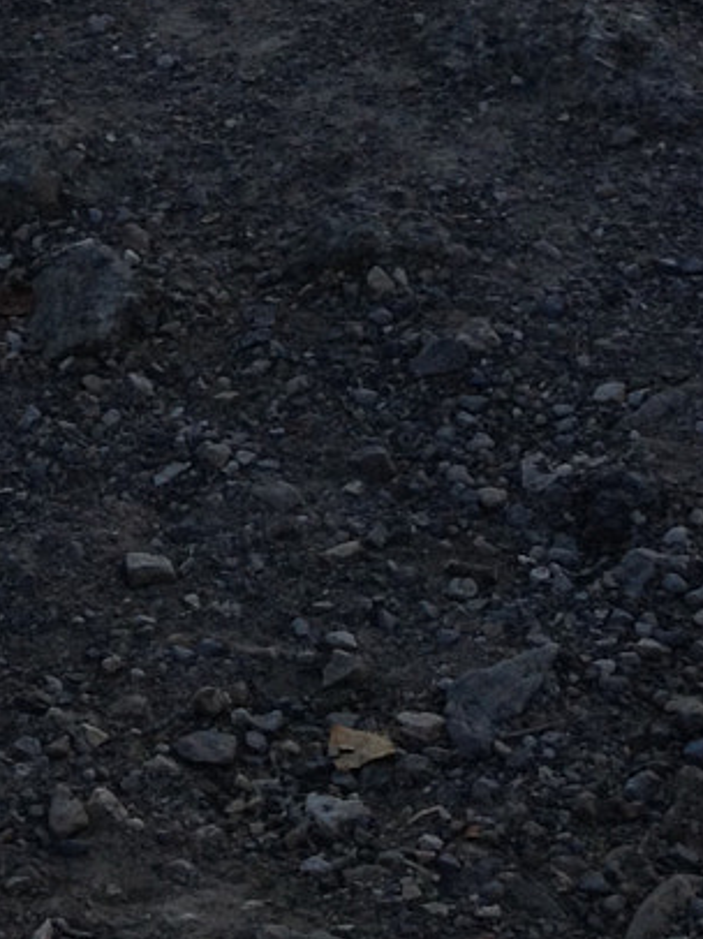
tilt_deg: -12.8
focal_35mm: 138
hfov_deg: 10.5
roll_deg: +2.1
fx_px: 3741
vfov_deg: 13.0
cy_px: -752
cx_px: -192
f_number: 2.4
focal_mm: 4.28
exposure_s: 1/557
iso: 50
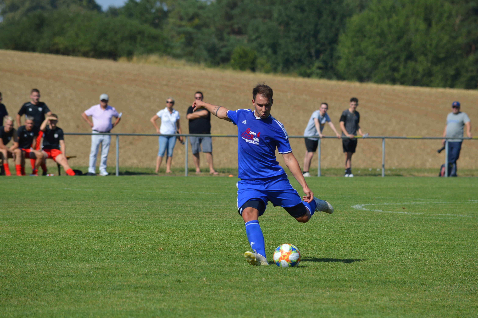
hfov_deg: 5.7
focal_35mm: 360
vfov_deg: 3.8
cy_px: 159
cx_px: 239
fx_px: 4776
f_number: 7.1
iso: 400
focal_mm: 240
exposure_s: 1/2000
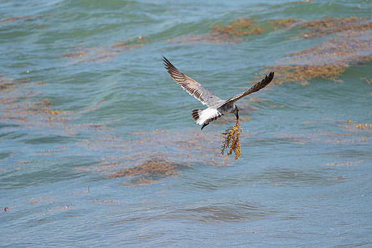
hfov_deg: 5.2
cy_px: 124
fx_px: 4134
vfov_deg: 3.4
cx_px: 186
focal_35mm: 400
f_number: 10
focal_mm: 400
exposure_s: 1/1250
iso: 640
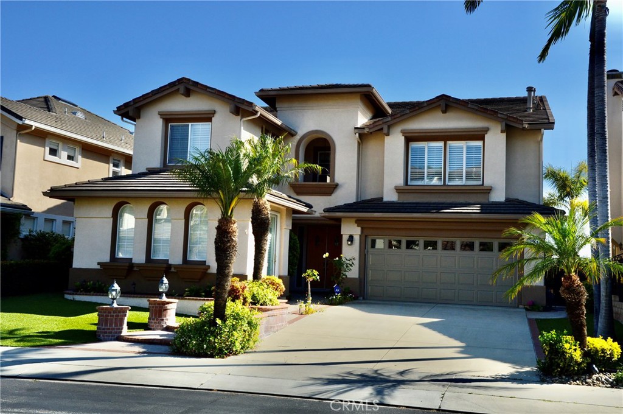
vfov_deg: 35.4
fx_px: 648
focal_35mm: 38
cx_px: 312
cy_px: 207
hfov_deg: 51.3
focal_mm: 25
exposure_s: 1/500
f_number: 11
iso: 360
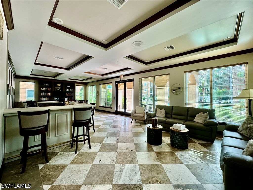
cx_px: 126
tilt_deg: +1.1
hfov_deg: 102.1
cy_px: 95
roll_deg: -0.7
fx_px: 102
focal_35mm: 14
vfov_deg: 85.7
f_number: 2.2
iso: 100
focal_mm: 2.22
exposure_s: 1/120
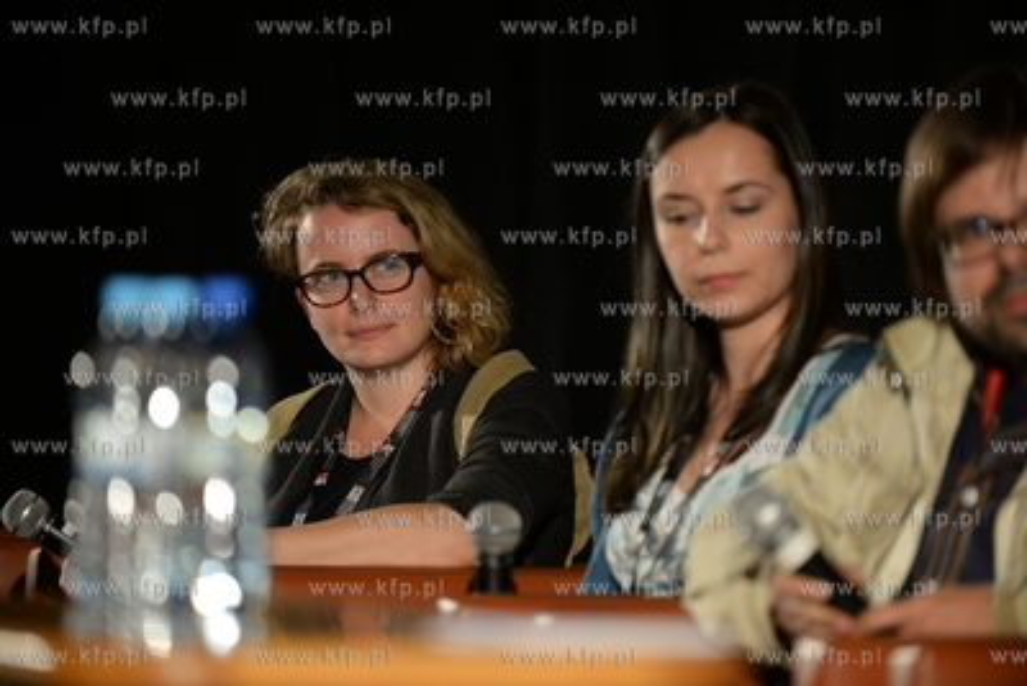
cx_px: 514
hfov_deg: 10.3
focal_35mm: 200
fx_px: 5707
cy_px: 343
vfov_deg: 6.9
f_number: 2.8
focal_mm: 200
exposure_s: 1/125
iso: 800
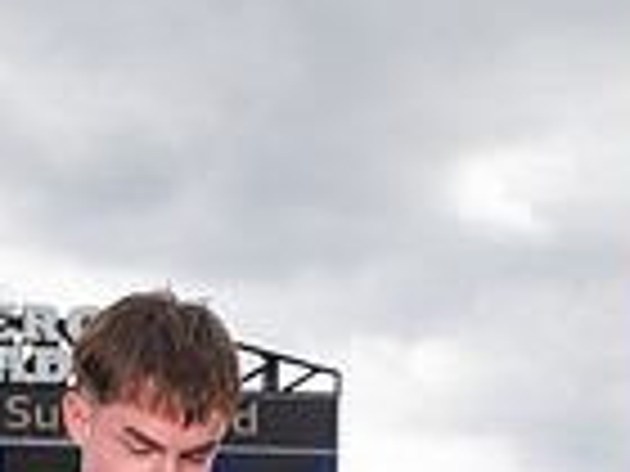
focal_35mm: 136
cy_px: 1002
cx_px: 198
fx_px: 2475
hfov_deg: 14.5
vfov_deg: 10.0
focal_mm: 44
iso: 125
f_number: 7.1
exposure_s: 1/400
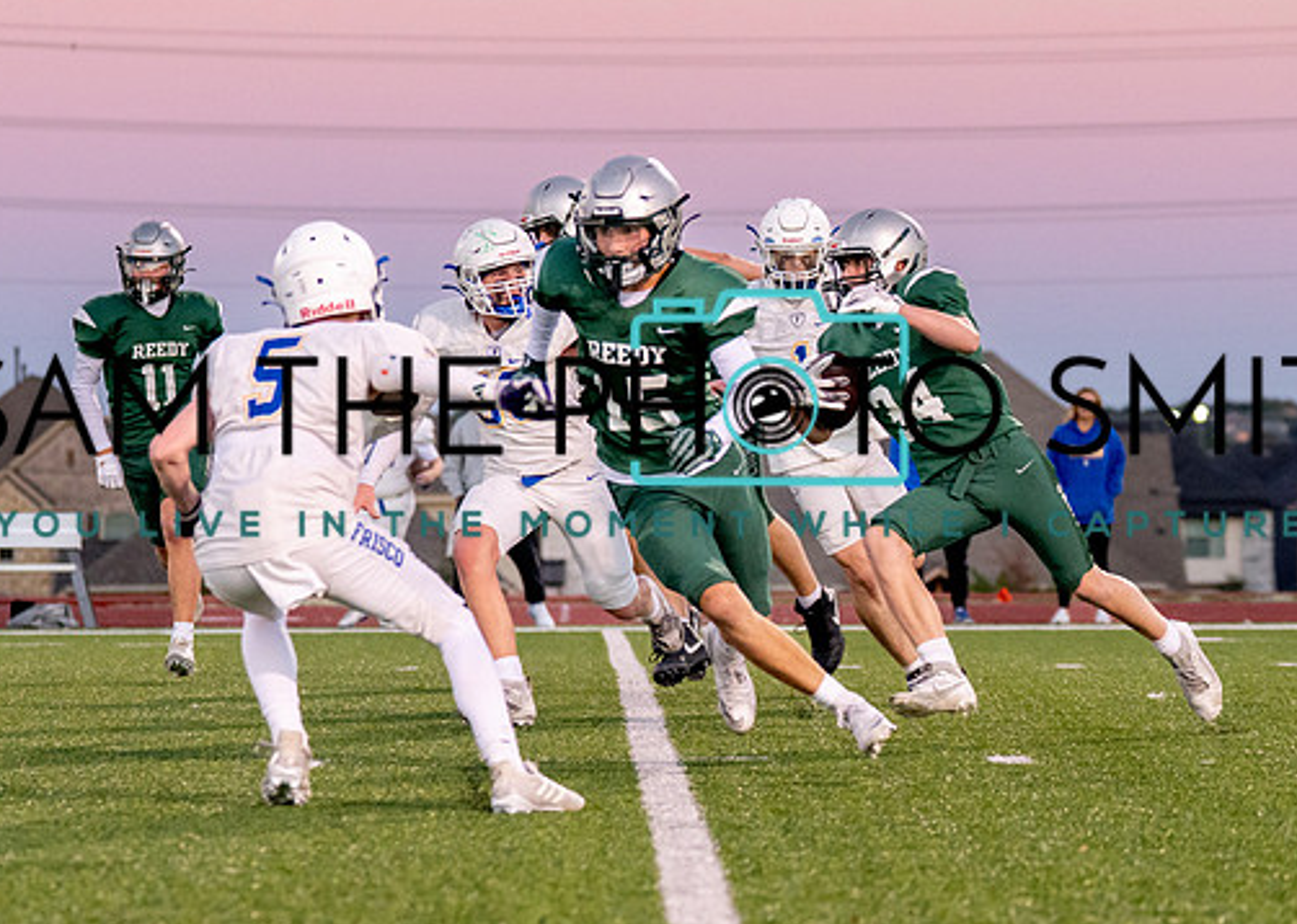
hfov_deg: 9.7
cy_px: 388
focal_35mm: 208
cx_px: 914
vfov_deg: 6.9
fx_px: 7658
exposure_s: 1/1000
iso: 1000
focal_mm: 81
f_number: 2.8
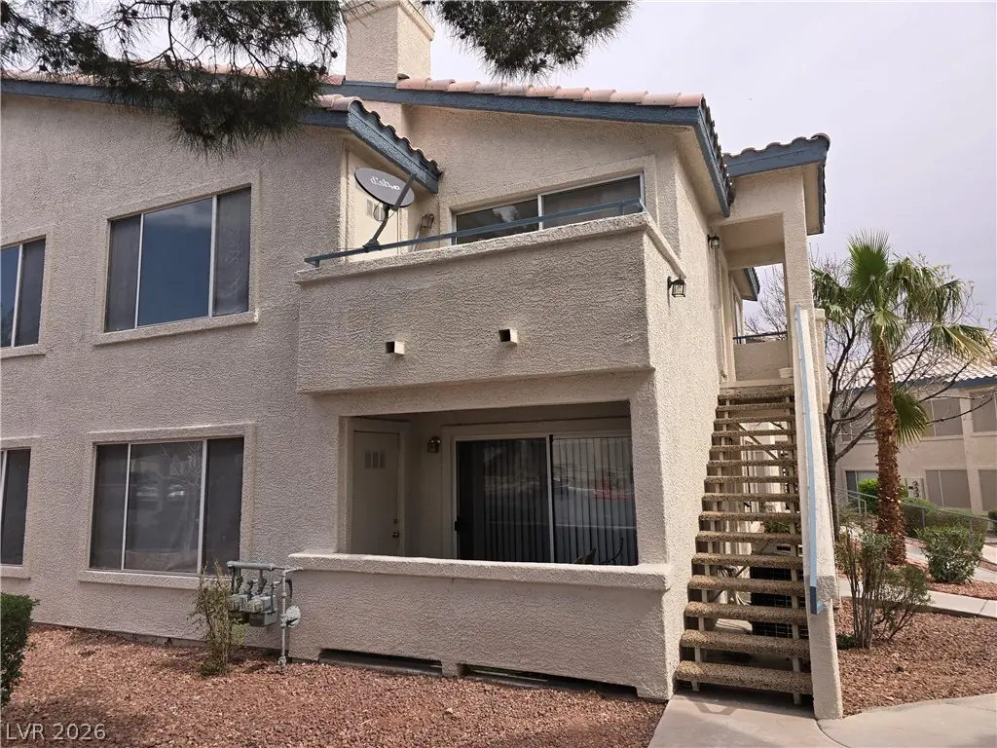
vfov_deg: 58.9
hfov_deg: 73.9
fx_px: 662
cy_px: 374
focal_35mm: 23
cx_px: 498
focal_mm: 6.3
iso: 12
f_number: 1.7
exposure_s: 1/563
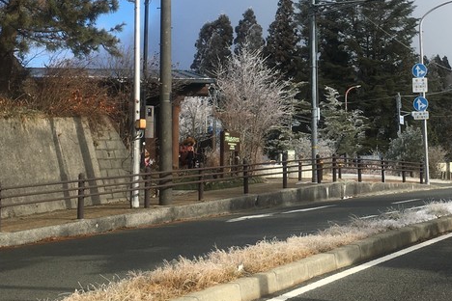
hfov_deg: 30.0
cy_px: 75
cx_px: 339
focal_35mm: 66
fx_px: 829
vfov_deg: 20.5
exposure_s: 1/1832
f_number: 2.2
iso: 25
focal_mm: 4.15
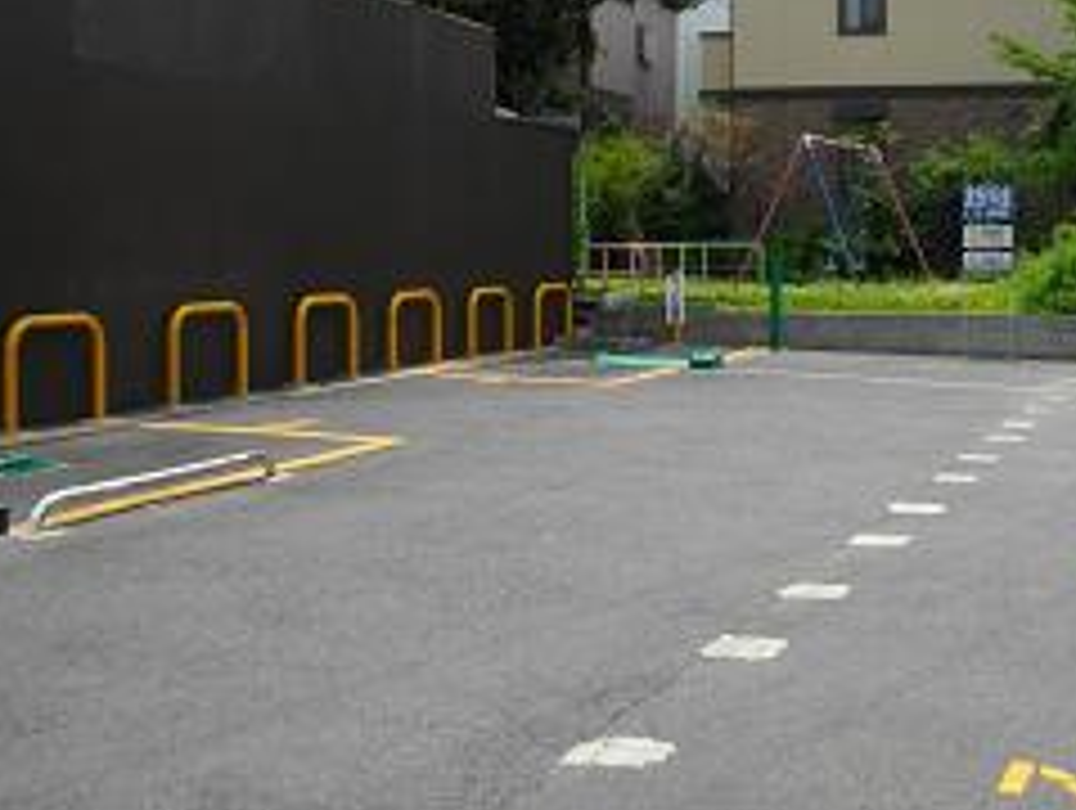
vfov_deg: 27.6
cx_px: 835
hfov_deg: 35.8
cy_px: 171
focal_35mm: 52
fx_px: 1619
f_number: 5.5
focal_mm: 5.7
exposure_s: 1/400
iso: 100
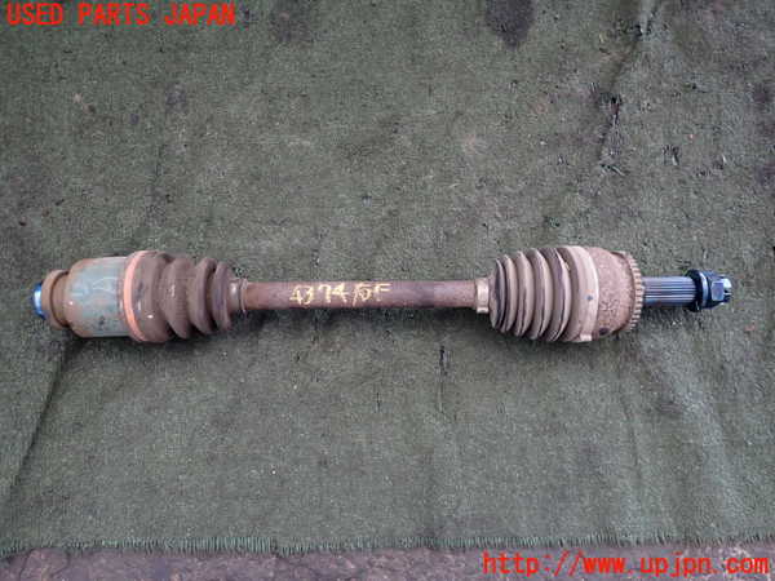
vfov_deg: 54.9
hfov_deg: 69.4
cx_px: 388
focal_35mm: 25
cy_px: 290
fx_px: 560
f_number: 2
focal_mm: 4.5
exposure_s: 1/30
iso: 250
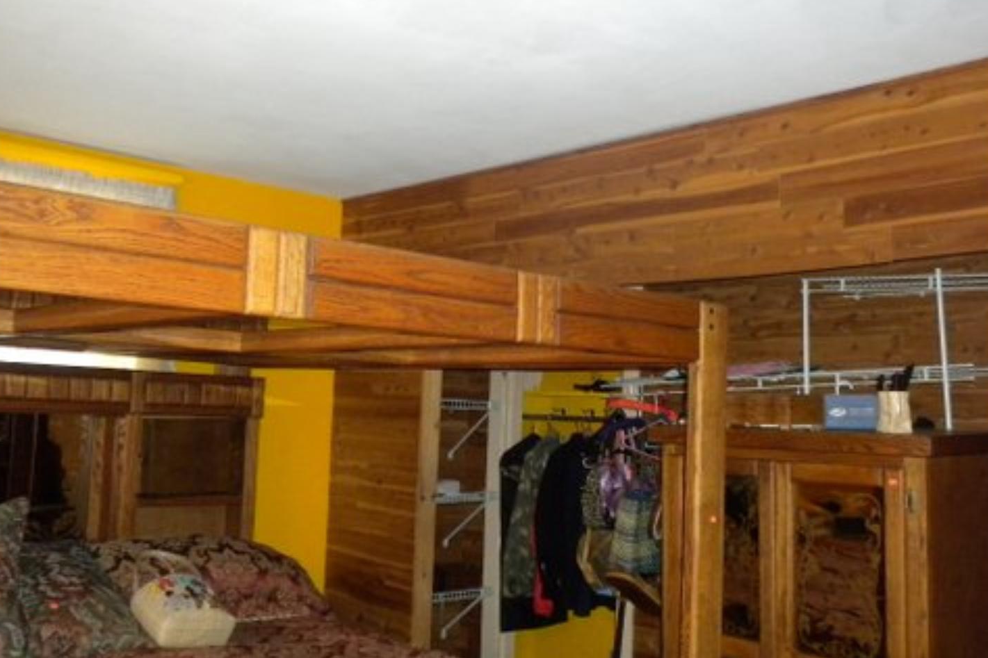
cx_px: 493
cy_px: 333
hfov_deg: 49.6
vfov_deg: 34.2
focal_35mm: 39
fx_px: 1070
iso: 400
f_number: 3.5
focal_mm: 6.6
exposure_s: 1/30
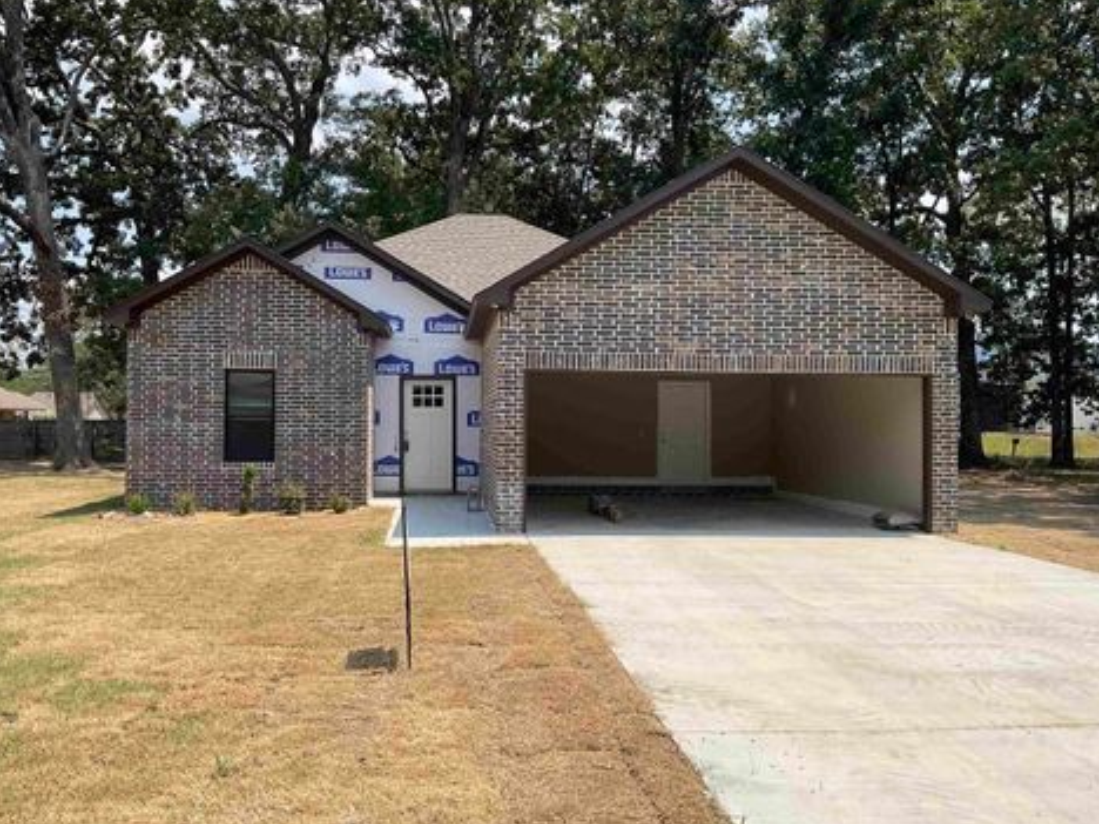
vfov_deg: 45.4
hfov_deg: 58.3
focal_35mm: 31
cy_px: 407
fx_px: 984
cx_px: 528
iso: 16
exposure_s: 1/1984
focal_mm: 3
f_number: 1.8
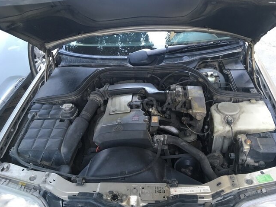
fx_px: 239
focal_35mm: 30
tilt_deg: -34.9
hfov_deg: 59.9
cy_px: 104
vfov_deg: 46.8
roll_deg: +4.5
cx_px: 141
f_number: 2.2
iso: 32
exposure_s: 1/33
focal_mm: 4.15
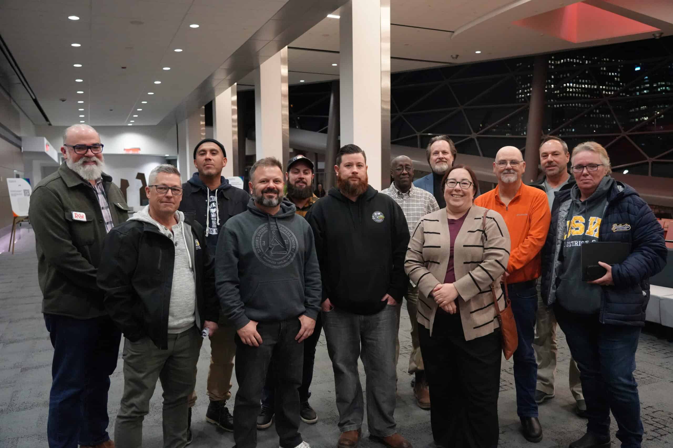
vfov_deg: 46.4
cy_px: 224
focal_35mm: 28
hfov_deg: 65.5
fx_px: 523
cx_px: 336
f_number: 4
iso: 10000
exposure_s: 1/160
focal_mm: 28
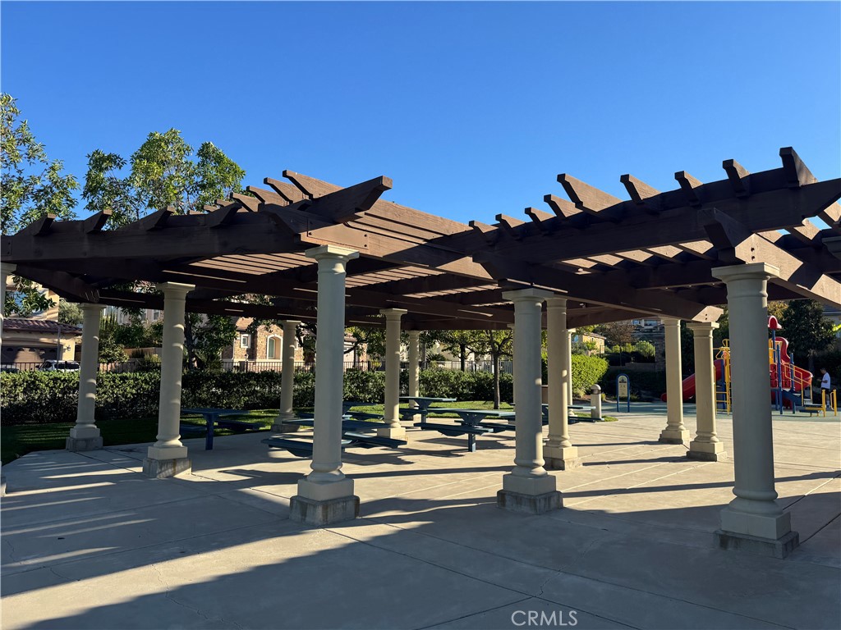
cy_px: 315
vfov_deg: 56.8
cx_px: 420
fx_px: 583
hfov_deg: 71.6
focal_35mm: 24
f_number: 1.78
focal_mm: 6.76
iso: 80
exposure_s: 1/2041
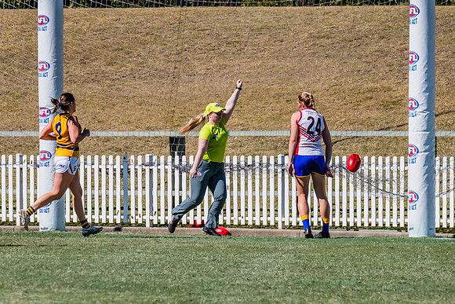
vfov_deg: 2.2
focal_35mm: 629
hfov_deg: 3.3
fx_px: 7956
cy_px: 128
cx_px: 263
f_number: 13
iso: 800
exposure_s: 1/1600
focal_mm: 420
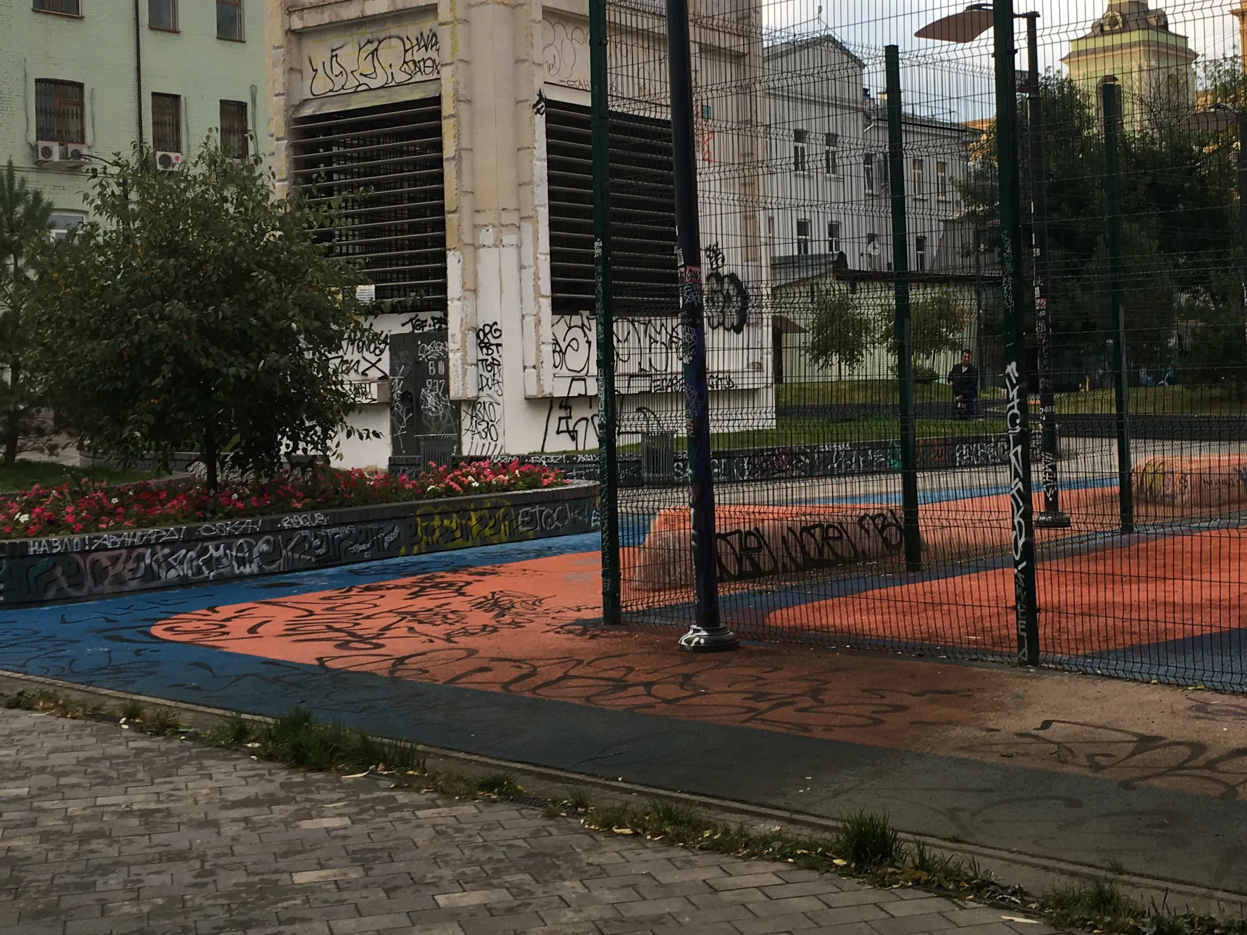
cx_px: 754
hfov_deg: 38.7
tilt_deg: +1.9
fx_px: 1765
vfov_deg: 29.5
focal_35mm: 49
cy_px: 317
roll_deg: +3.0
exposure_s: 1/125
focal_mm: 4.15
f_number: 2.2
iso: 25
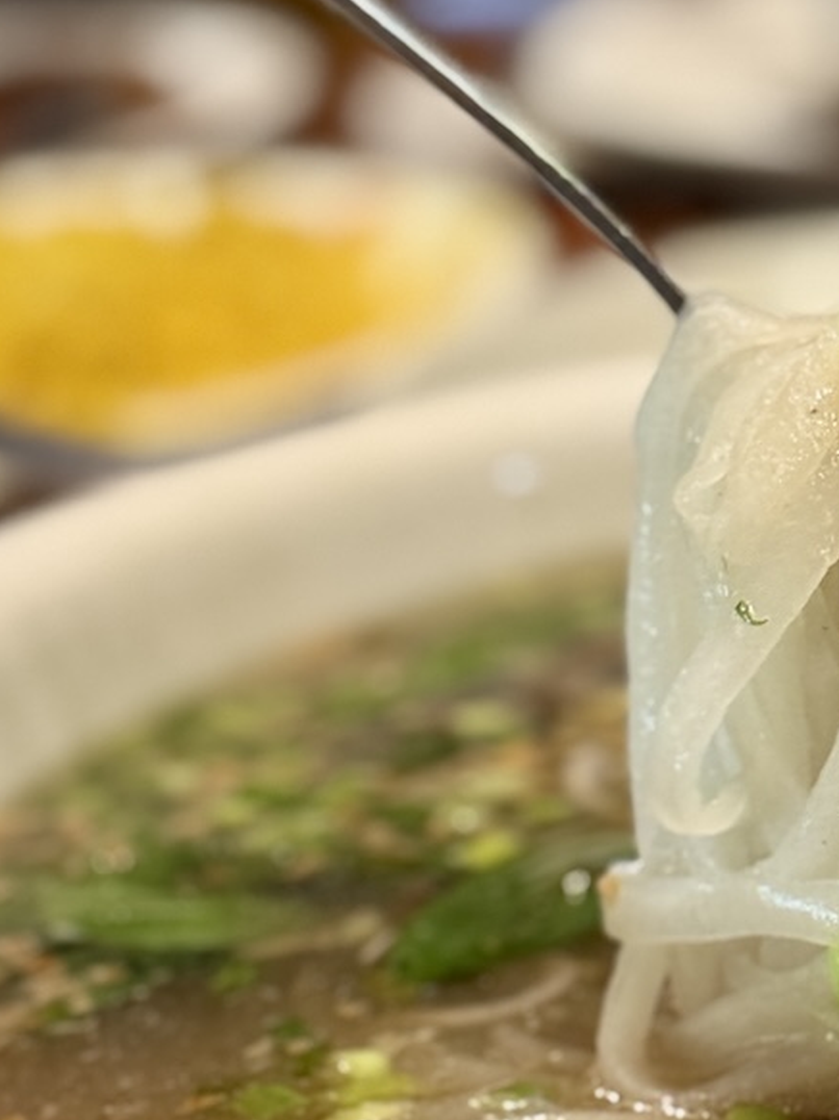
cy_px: 535
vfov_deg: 14.9
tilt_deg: -16.5
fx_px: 4269
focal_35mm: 132
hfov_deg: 11.1
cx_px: 914
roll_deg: +5.0
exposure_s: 1/60
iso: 200
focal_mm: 6.76
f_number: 1.78
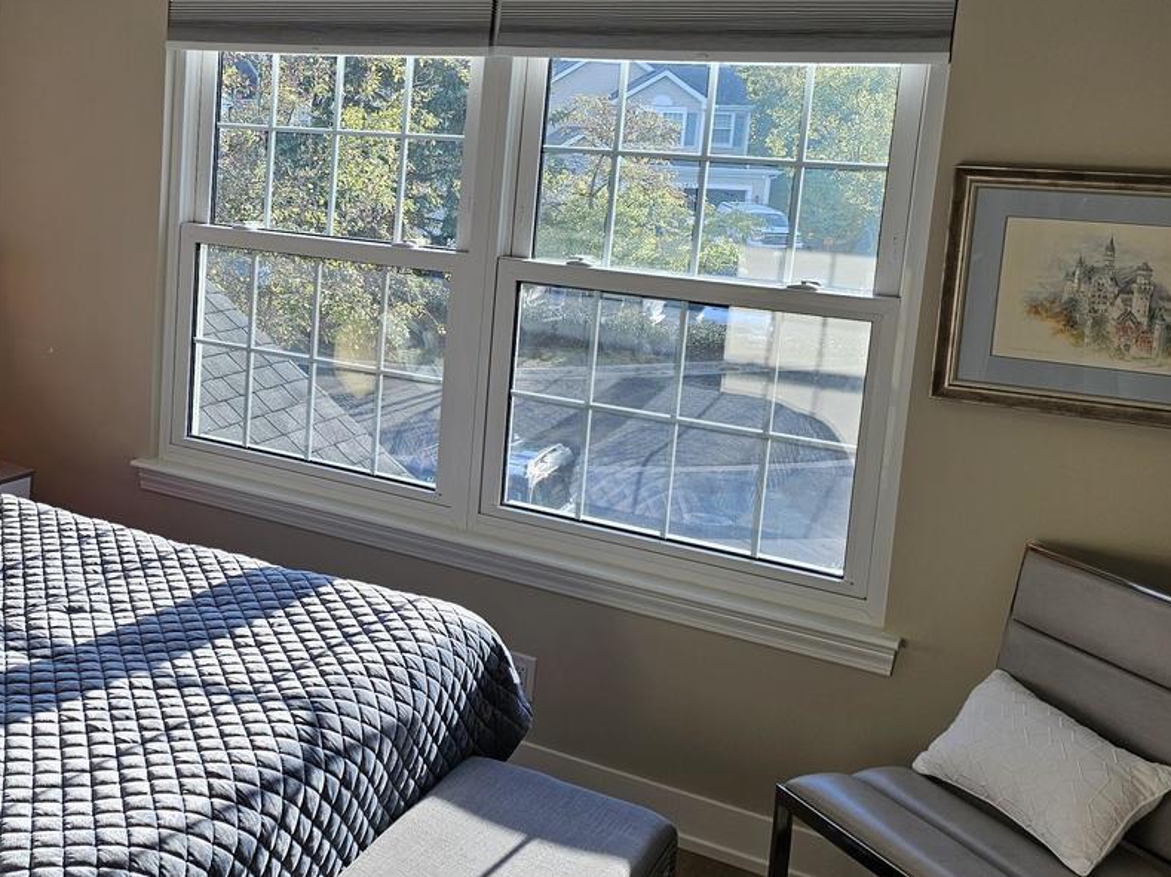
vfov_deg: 34.1
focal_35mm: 42
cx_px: 157
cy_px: 318
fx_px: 1420
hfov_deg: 41.8
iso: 16
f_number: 1.7
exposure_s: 1/120
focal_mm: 6.3
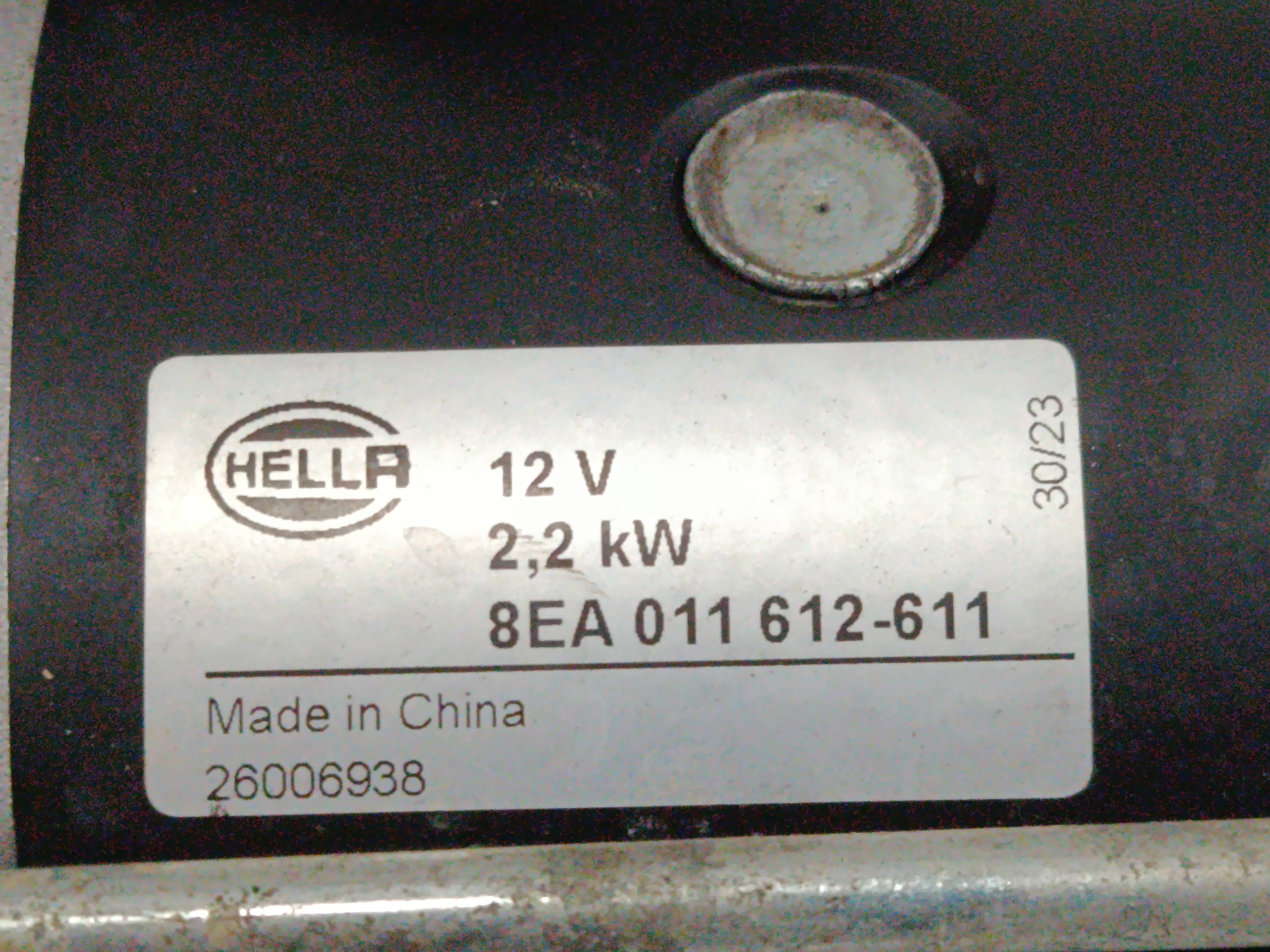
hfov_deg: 23.8
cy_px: 476
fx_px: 3008
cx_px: 635
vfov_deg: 18.0
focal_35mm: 82
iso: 1045
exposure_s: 1/100
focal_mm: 5.24
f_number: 1.7
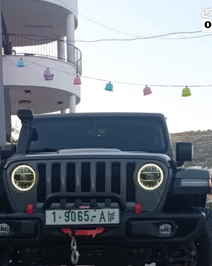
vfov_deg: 26.4
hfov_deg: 22.1
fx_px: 541
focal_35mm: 69
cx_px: 74
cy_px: 250
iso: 100
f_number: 1.6
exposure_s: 1/100
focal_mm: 6.14
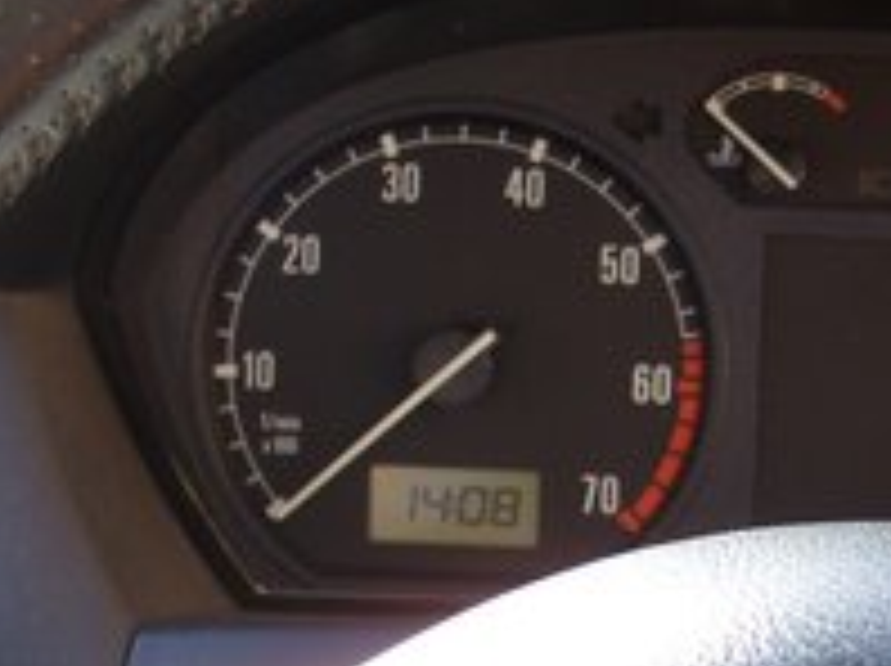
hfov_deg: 15.9
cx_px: 716
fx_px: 3162
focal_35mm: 123
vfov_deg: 11.8
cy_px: 738
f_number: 2.8
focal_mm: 7.8
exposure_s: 1/61
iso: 50
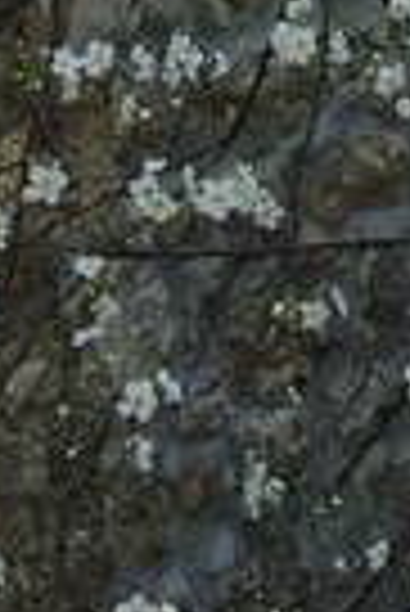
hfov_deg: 7.4
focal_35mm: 184
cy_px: -513
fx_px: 3135
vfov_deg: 10.5
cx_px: -27
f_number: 4
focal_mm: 14.5
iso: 100
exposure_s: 1/250
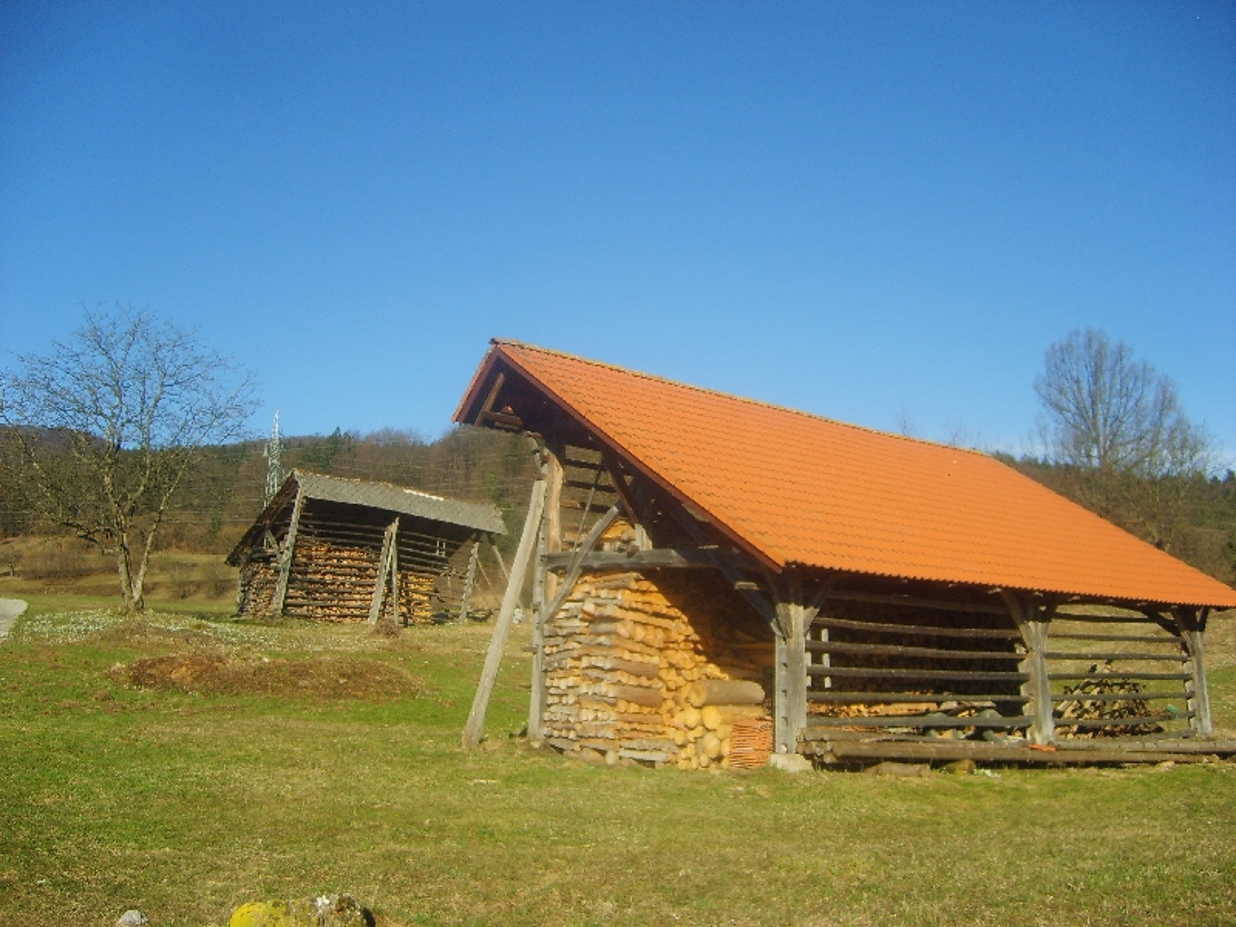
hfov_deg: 52.6
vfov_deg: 40.7
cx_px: 618
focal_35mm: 35
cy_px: 464
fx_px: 1250
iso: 50
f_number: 2.8
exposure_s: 1/1000
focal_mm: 5.8
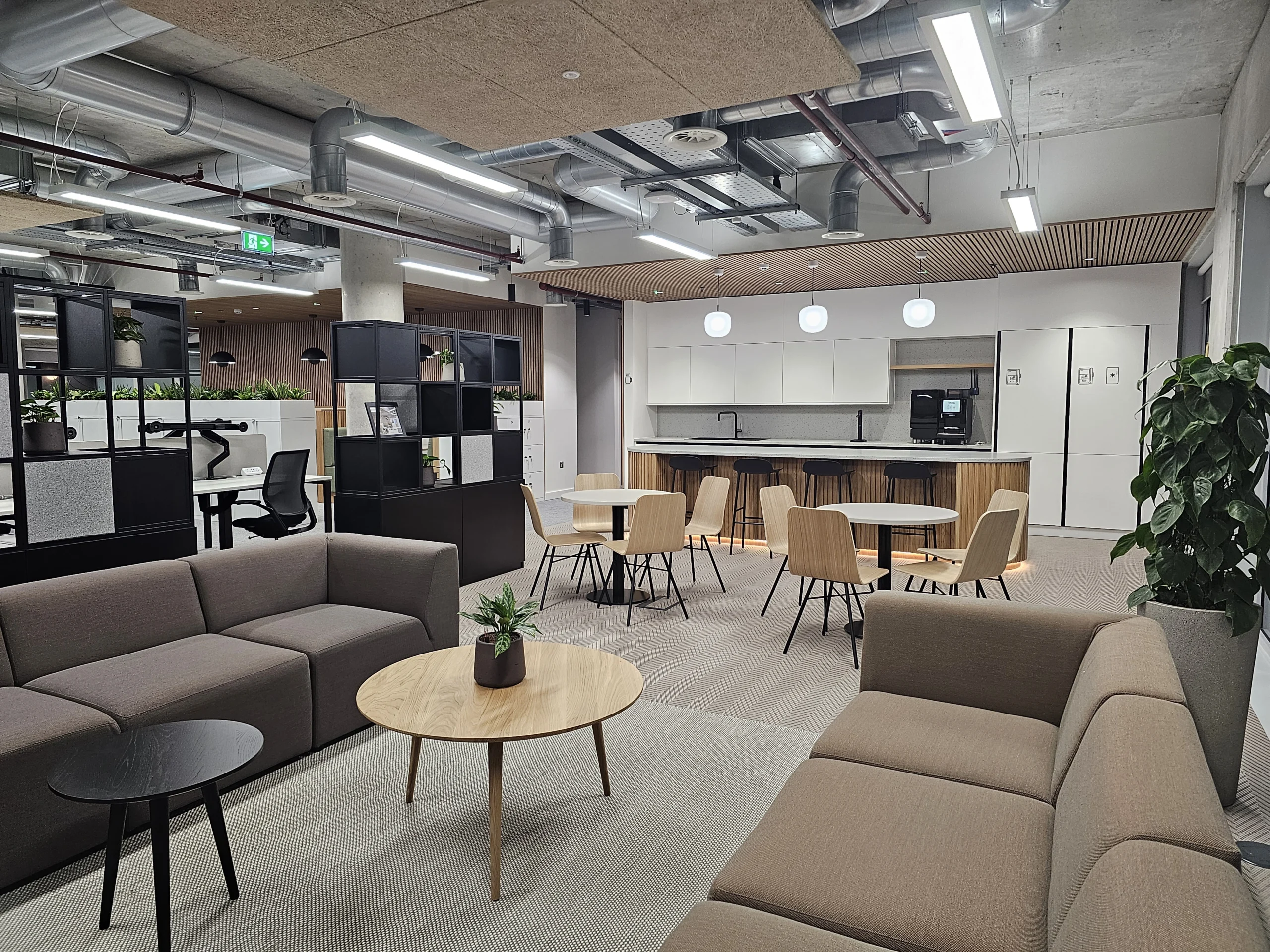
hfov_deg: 73.9
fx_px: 844
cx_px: 635
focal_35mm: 23
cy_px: 476
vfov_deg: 58.9
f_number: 1.7
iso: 250
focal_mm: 6.3
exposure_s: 1/100
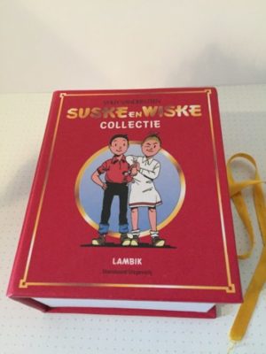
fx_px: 297
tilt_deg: -59.1
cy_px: 177
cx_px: 133
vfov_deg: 61.7
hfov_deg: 48.2
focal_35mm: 29
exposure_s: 1/17
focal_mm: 4.15
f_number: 2.2
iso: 400
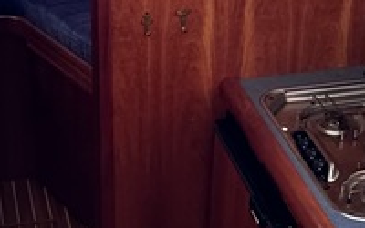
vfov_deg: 14.4
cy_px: -11
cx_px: 97
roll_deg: +1.5
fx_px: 885
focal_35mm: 89
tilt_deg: -23.5
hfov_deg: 23.1
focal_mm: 2.22
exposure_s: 1/73
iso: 320
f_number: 2.2
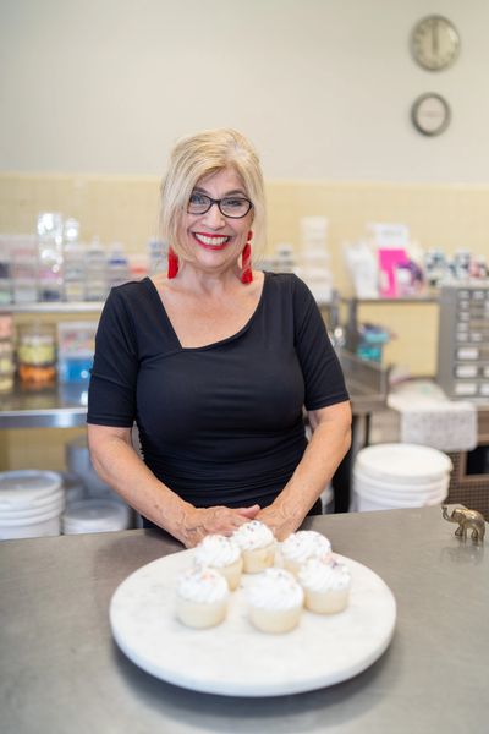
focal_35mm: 35
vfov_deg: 54.4
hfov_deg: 37.9
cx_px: 244
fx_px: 713
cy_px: 367
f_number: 1.4
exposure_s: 1/250
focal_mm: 35
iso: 200
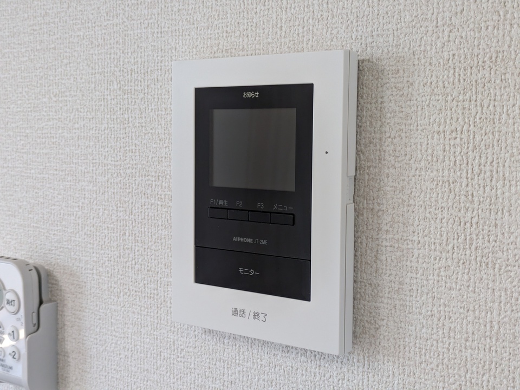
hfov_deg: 37.5
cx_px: 260
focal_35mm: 51
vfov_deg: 28.6
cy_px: 195
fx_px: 766
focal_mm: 5.43
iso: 147
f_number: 1.89
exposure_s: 1/120
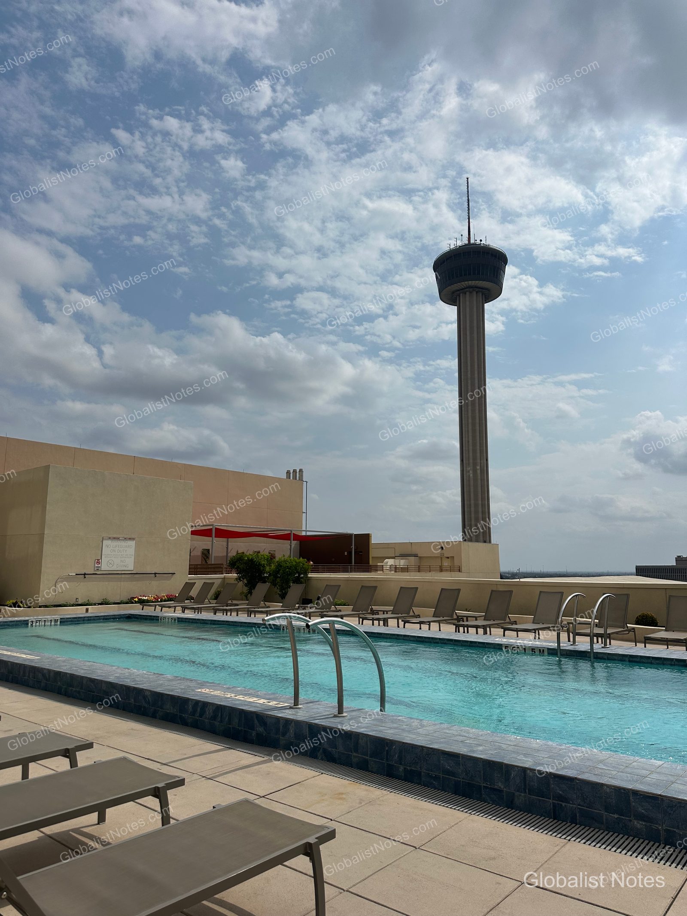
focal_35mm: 24
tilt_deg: +9.3
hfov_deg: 56.8
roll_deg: -1.3
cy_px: 458
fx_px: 635
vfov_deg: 71.6
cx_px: 344
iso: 80
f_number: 1.78
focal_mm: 6.86
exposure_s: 1/18519
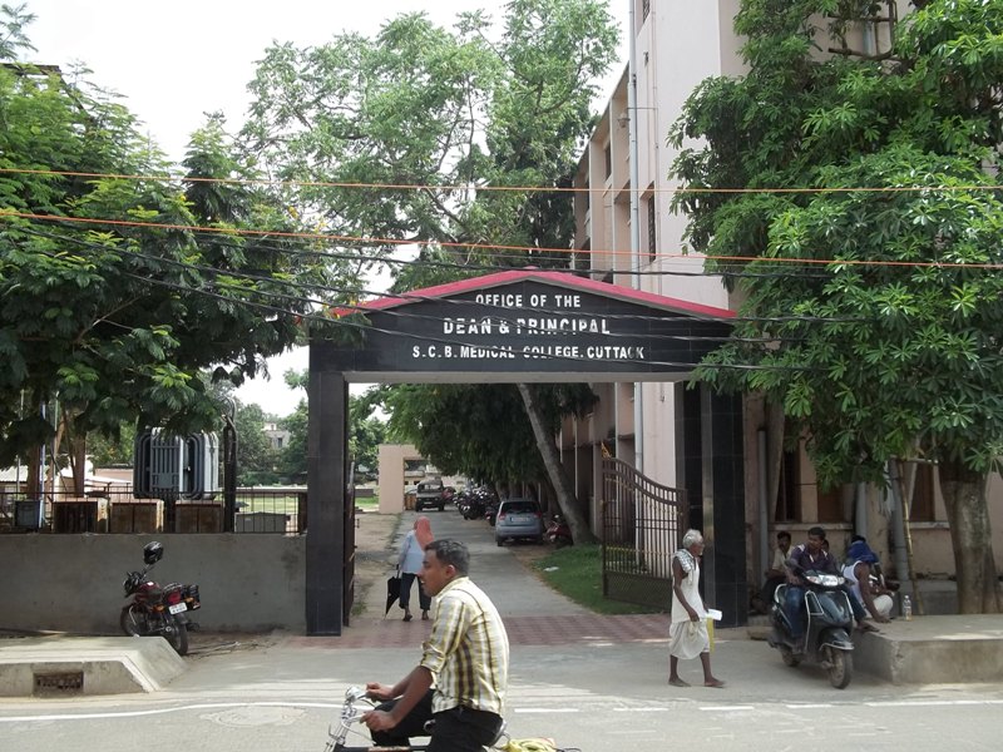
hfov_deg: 51.4
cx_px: 502
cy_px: 376
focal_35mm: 36
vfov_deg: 39.7
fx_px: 1043
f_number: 3.1
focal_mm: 6.5
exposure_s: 1/400
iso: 64
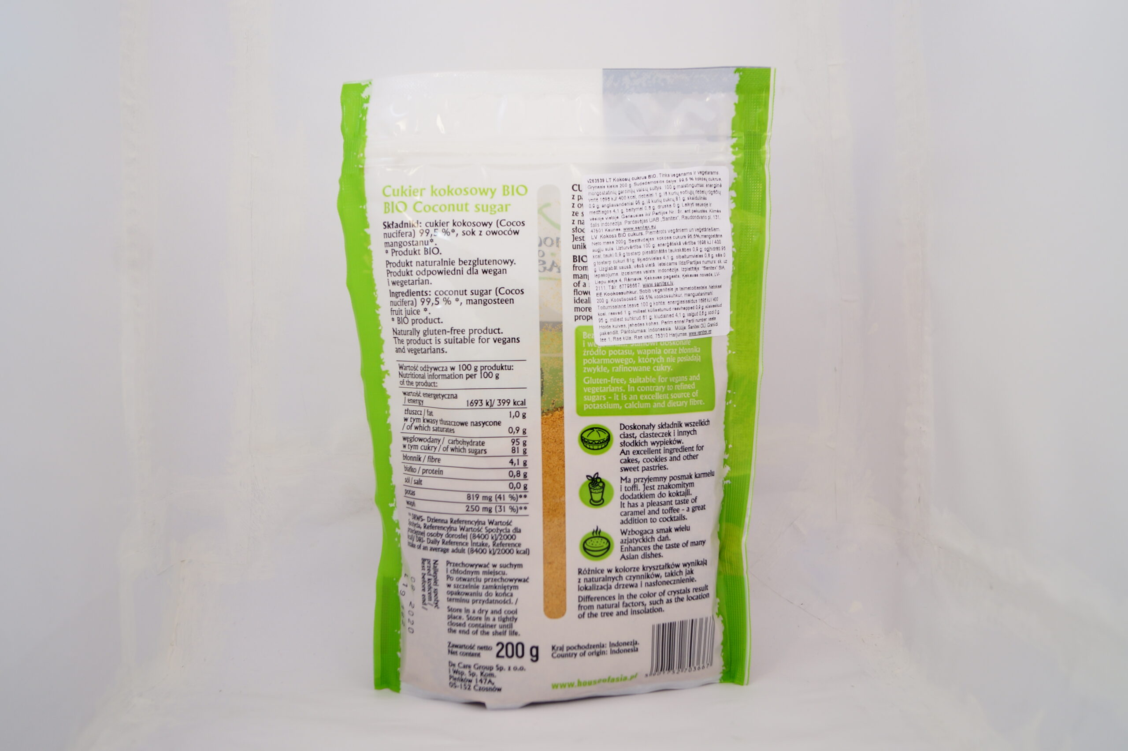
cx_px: 564
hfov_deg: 53.2
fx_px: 1127
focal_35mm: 36
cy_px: 376
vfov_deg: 36.8
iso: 100
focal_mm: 24
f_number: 4
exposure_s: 1/40
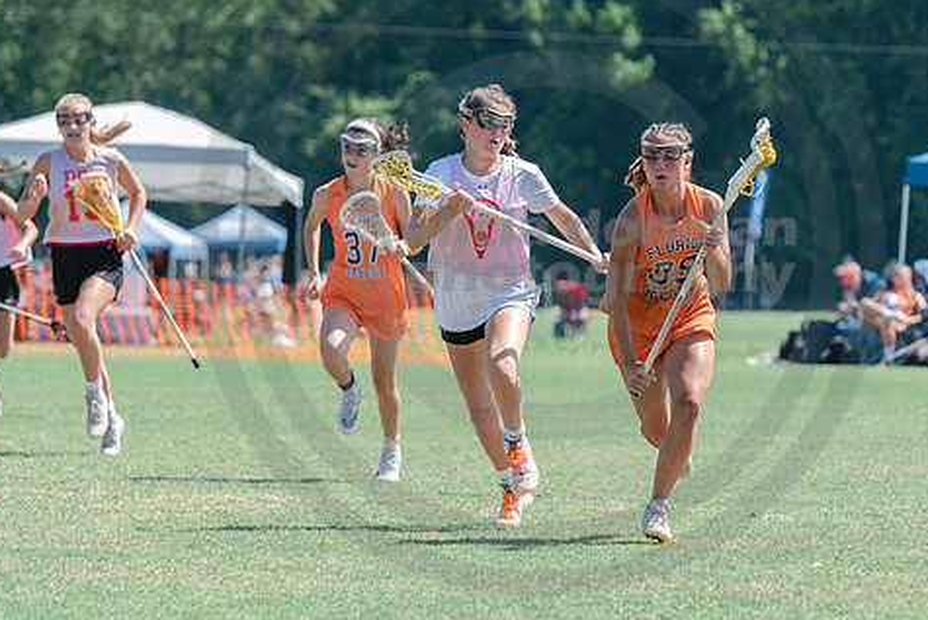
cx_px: 634
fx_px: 8896
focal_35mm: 345
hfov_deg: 6.0
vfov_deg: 4.0
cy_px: 310
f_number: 4.5
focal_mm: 185
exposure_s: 1/1250
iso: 400
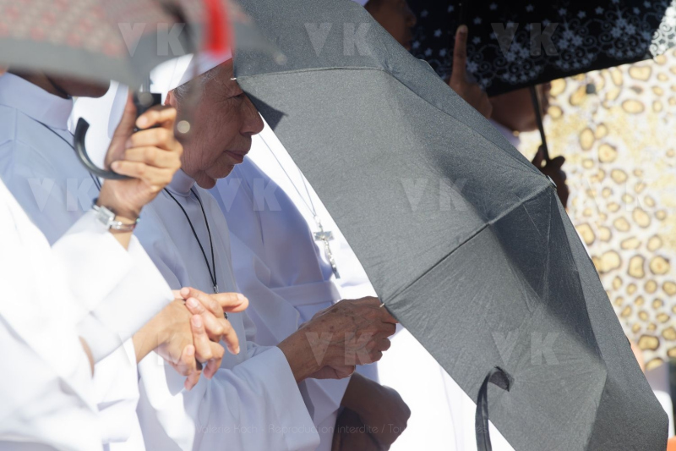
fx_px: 5200
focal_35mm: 277
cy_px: 226
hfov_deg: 7.4
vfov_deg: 5.0
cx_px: 338
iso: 250
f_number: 6.3
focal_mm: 185
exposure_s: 1/500
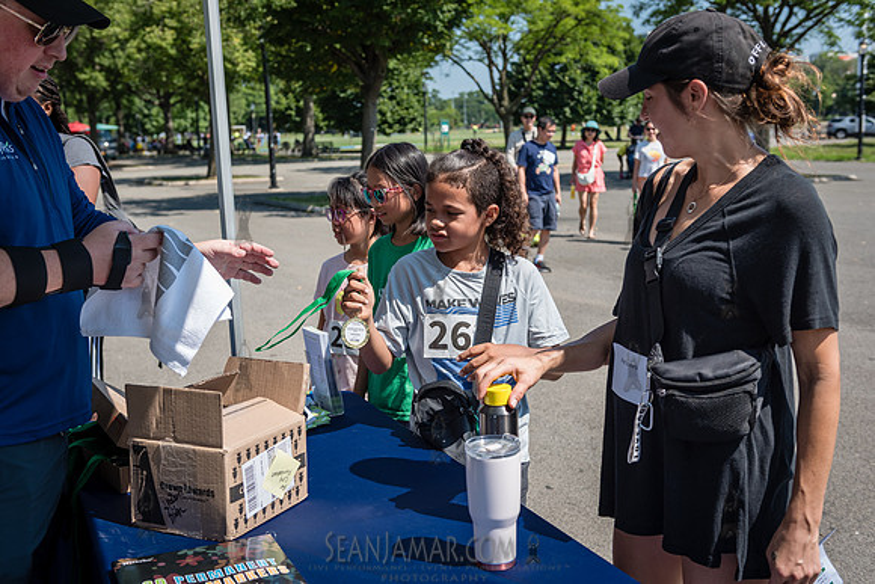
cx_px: 438
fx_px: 1021
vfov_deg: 31.9
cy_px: 292
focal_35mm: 42
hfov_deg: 46.4
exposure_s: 1/1250
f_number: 4
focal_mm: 42
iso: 200
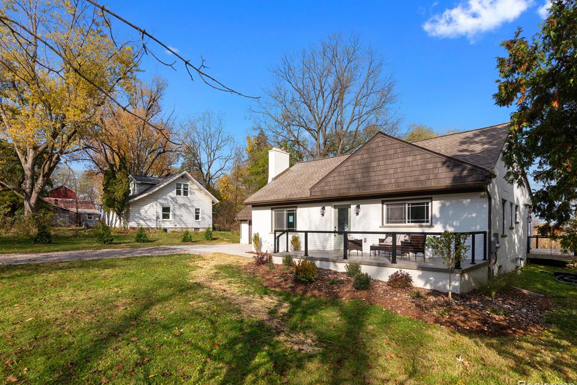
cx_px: 273
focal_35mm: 18
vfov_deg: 67.4
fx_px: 289
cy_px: 191
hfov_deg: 89.9
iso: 320
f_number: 9
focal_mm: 17
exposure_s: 1/800
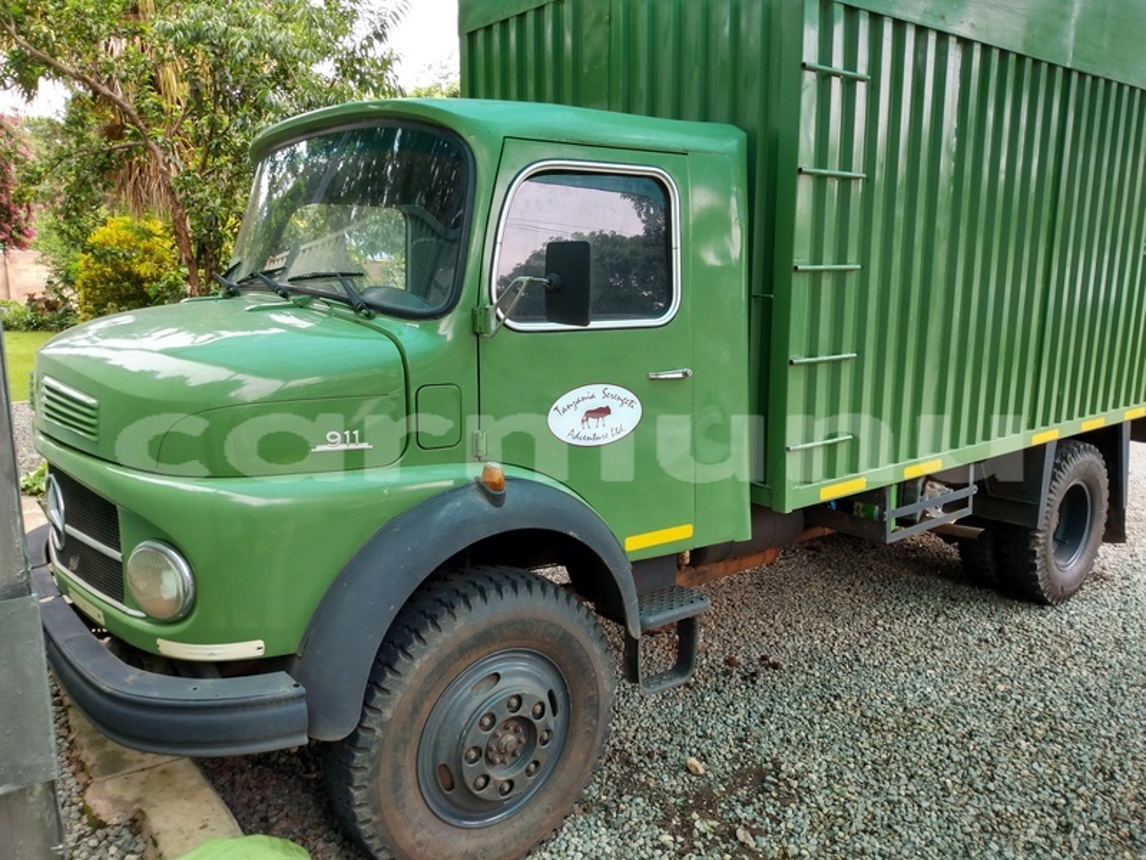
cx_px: 573
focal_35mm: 20
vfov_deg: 66.0
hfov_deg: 81.7
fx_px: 662
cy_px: 430
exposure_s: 1/100
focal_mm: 3.54
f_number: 2
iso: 120
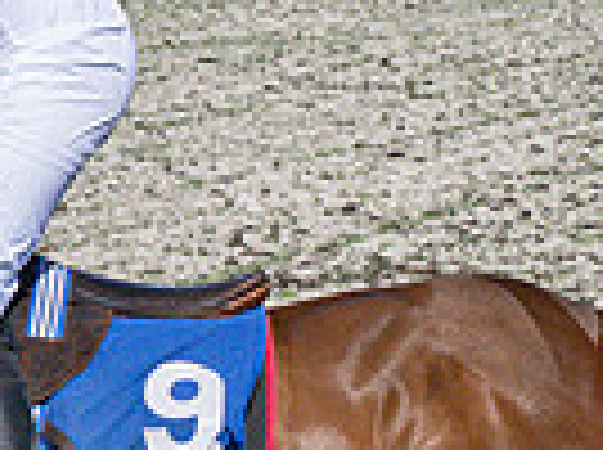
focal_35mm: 722
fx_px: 12555
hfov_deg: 2.8
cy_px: 586
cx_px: 47
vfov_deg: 2.1
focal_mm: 115
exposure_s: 1/1600
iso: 2000
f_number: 20
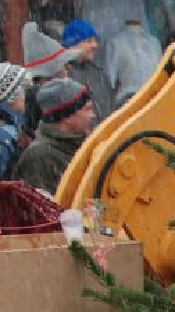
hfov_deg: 2.5
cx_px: -315
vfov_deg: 4.5
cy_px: -27
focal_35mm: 477
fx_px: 3934
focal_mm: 85
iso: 250
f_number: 8
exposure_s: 1/100
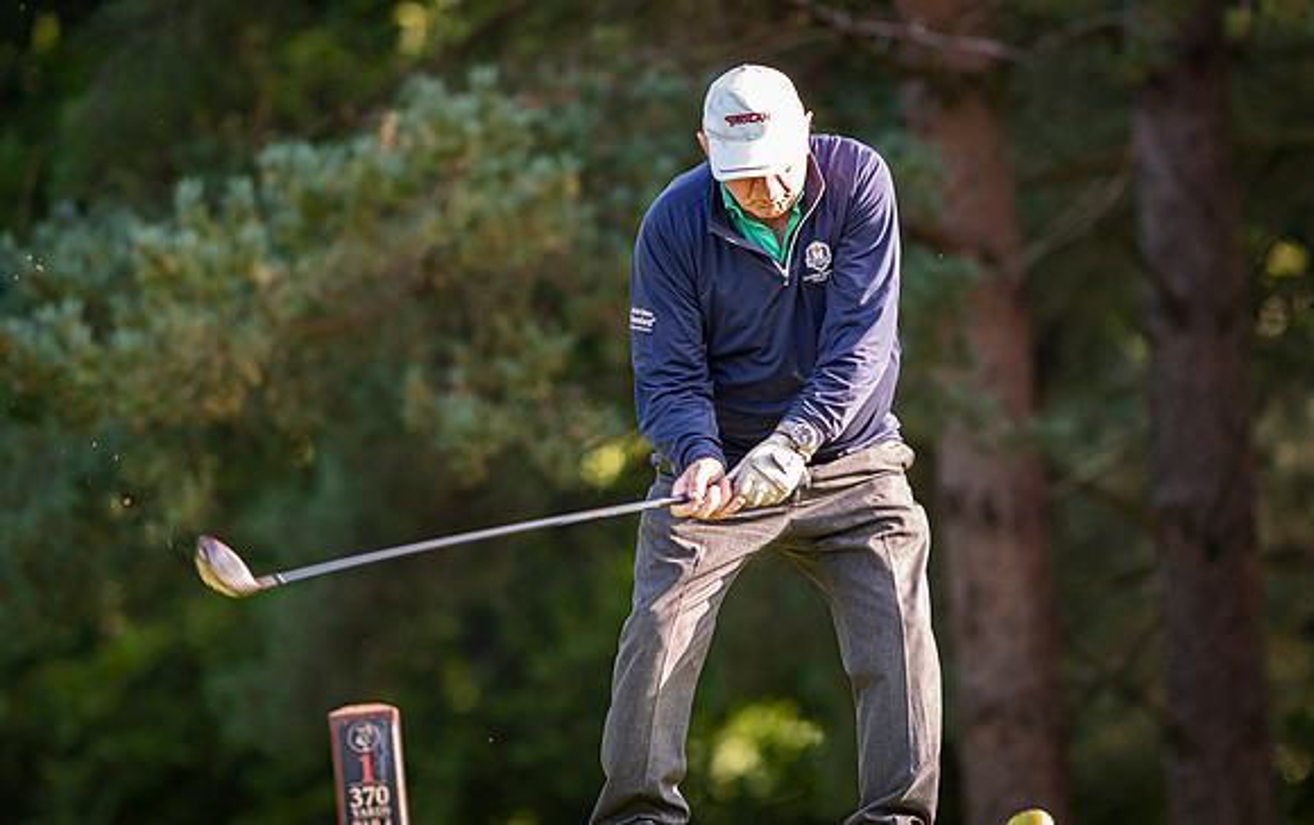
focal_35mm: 481
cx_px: 690
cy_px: 365
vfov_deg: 2.7
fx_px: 17243
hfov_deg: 4.4
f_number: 2.8
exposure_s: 1/1250
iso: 1100
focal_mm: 300
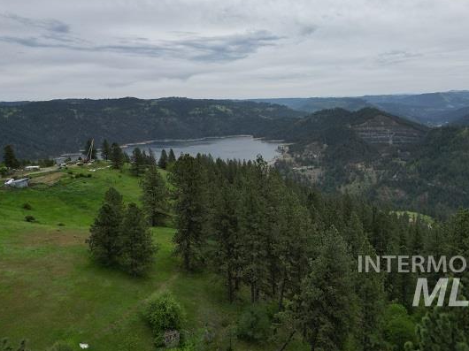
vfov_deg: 48.0
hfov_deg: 61.2
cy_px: 144
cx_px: 279
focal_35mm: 29
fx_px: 393
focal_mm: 6.72
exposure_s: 1/4000
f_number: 1.7
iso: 100
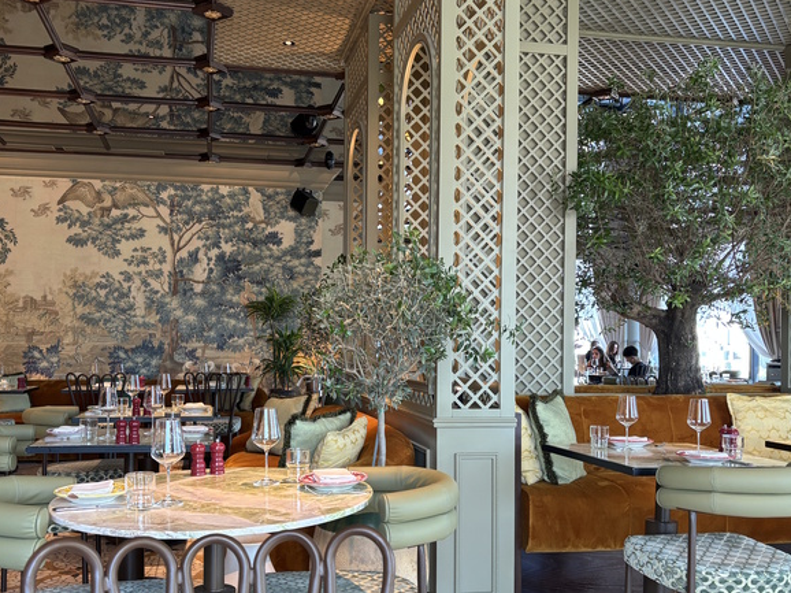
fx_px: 822
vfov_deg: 39.5
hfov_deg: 51.3
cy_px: 346
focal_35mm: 36
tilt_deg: -0.1
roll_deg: -0.7
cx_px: 369
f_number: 1.6
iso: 125
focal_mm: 5.96
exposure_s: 1/76
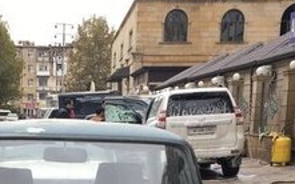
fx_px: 739
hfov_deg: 22.3
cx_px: 59
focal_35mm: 92
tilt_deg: -13.0
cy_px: 299
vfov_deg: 13.2
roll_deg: -0.5
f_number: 2.2
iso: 25
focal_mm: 4.15
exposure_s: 1/261
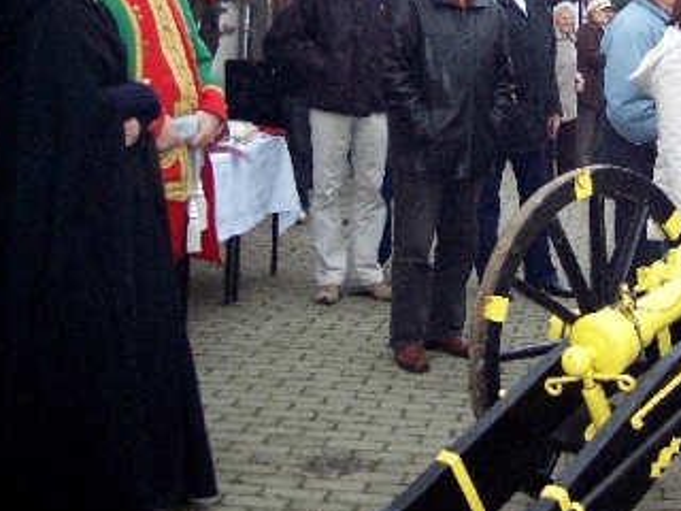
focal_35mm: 78
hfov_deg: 24.6
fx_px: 1534
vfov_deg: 18.5
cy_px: 32
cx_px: 562
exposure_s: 1/90
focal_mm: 8
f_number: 2.8
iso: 140
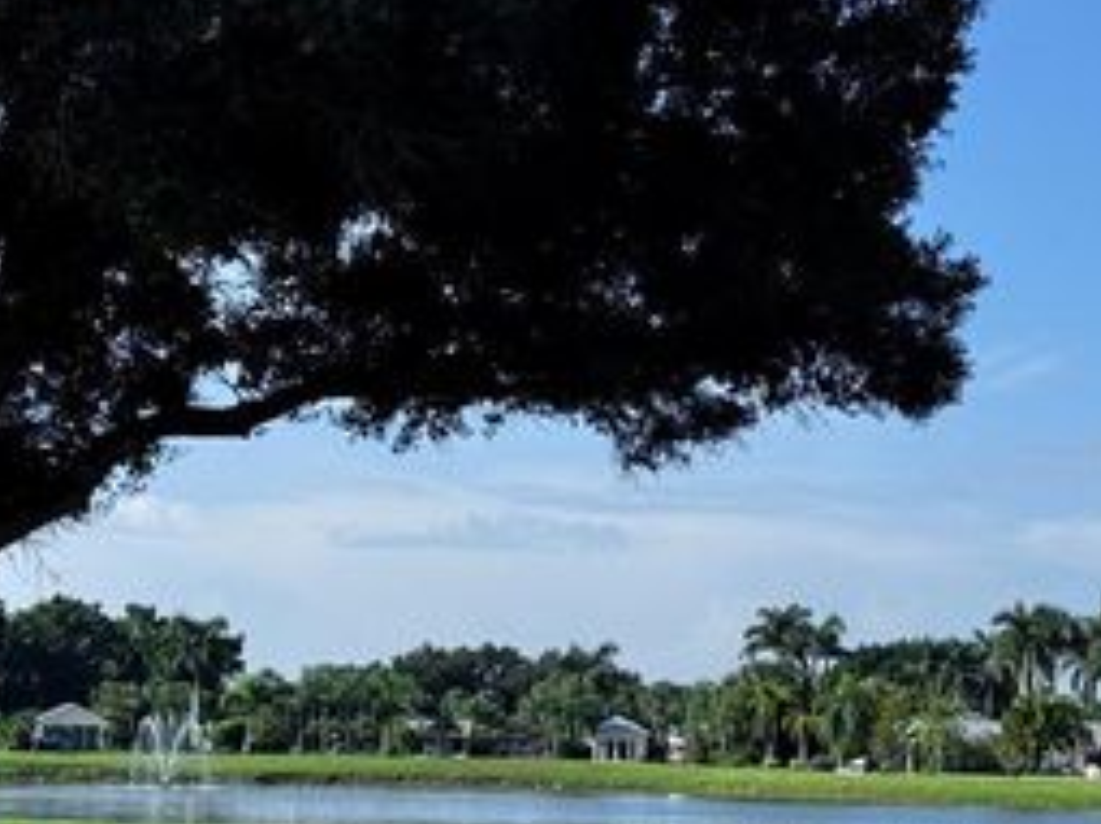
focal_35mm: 94
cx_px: 851
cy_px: 490
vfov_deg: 15.7
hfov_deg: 20.7
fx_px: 2988
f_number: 1.78
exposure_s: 1/3817
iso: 64
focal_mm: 6.76
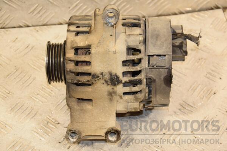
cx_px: 114
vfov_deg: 15.7
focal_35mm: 87
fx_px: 549
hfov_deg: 23.4
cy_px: 76
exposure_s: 1/200
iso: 800
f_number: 5.6
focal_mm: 58
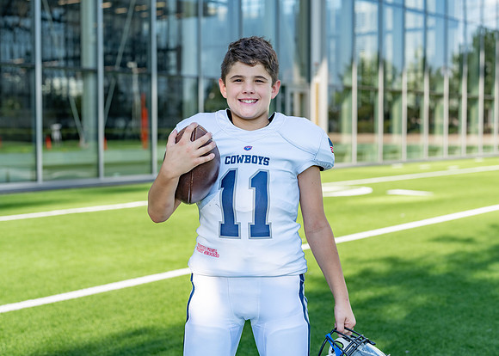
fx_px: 807
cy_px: 164
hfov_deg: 34.4
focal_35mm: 57
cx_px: 255
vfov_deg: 24.9
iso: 100
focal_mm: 50
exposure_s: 1/640
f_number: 2.8
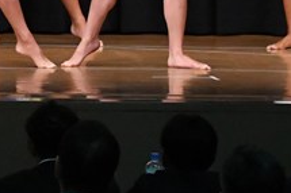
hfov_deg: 4.2
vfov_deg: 2.8
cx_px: -131
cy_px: -103
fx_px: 3925
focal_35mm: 486
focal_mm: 90
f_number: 5.6
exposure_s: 1/400
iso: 8000
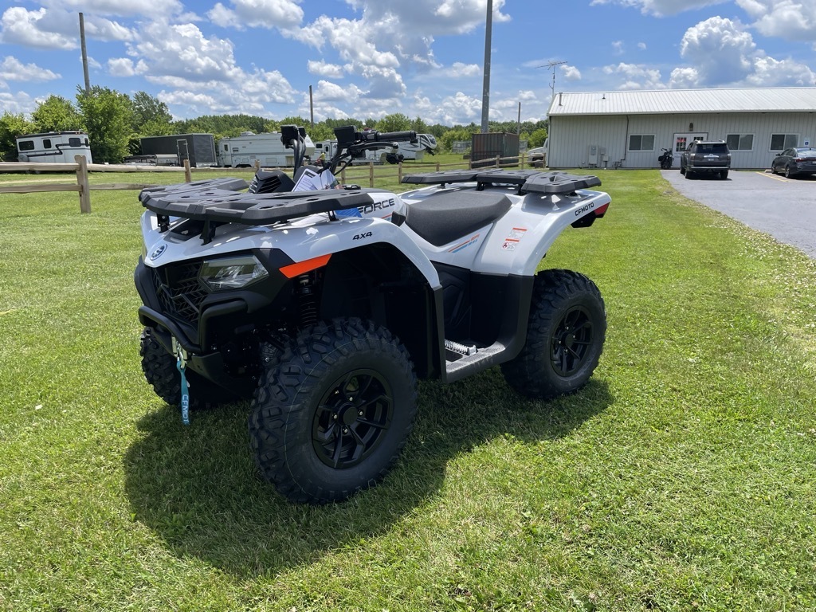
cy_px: 306
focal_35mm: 26
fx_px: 613
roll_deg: -0.4
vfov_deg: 53.1
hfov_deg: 67.3
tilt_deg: -12.9
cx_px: 408
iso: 32
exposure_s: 1/2618
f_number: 1.6
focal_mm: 4.2
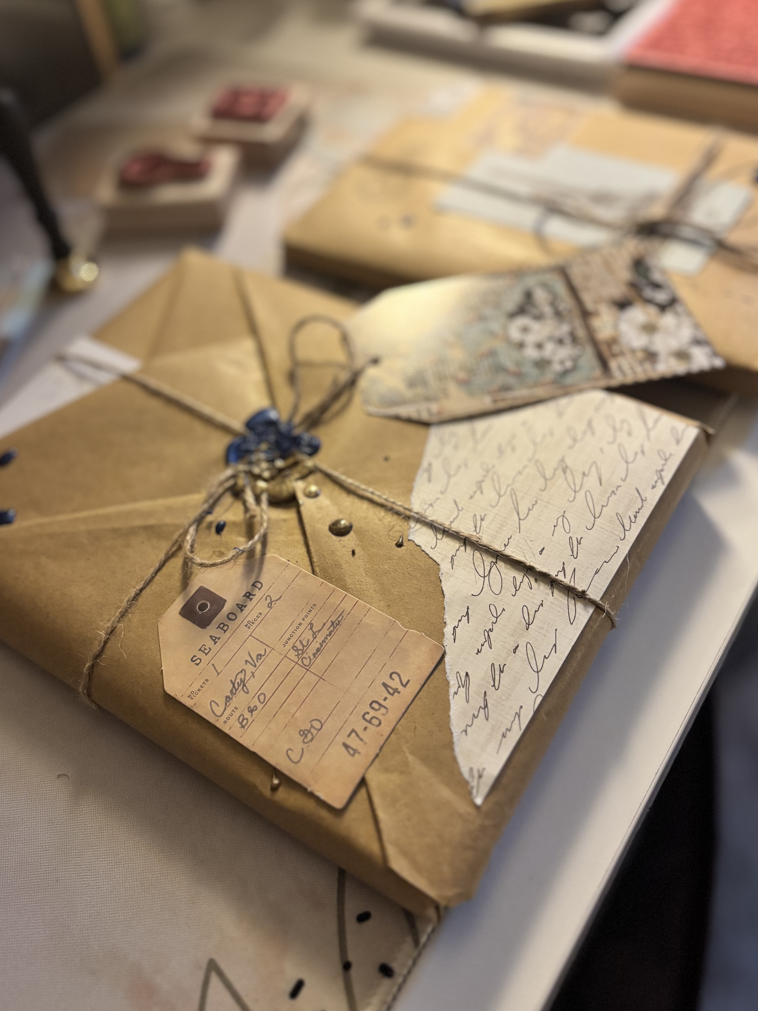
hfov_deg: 48.2
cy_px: 482
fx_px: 847
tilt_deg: -48.9
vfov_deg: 61.6
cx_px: 358
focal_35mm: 29
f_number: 1.6
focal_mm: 5.96
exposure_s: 1/40
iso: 640
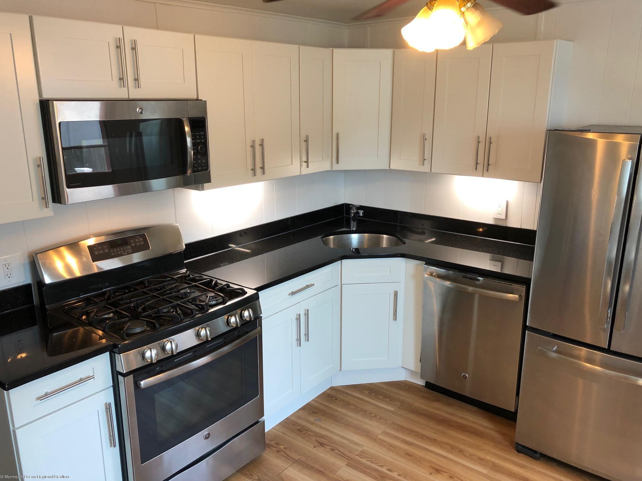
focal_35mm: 29
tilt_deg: -15.4
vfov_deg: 48.2
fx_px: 538
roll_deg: +0.0
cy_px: 244
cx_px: 322
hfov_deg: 61.7
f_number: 1.8
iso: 32
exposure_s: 1/30
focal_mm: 4
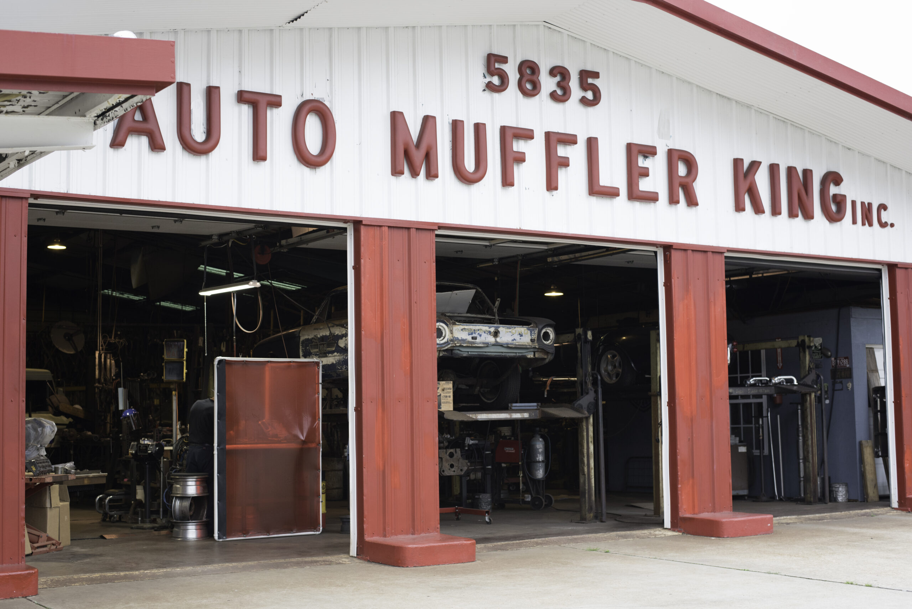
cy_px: 304
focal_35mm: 50
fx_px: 1267
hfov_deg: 39.6
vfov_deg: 27.0
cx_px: 456
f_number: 4
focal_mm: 50
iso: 800
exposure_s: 1/60
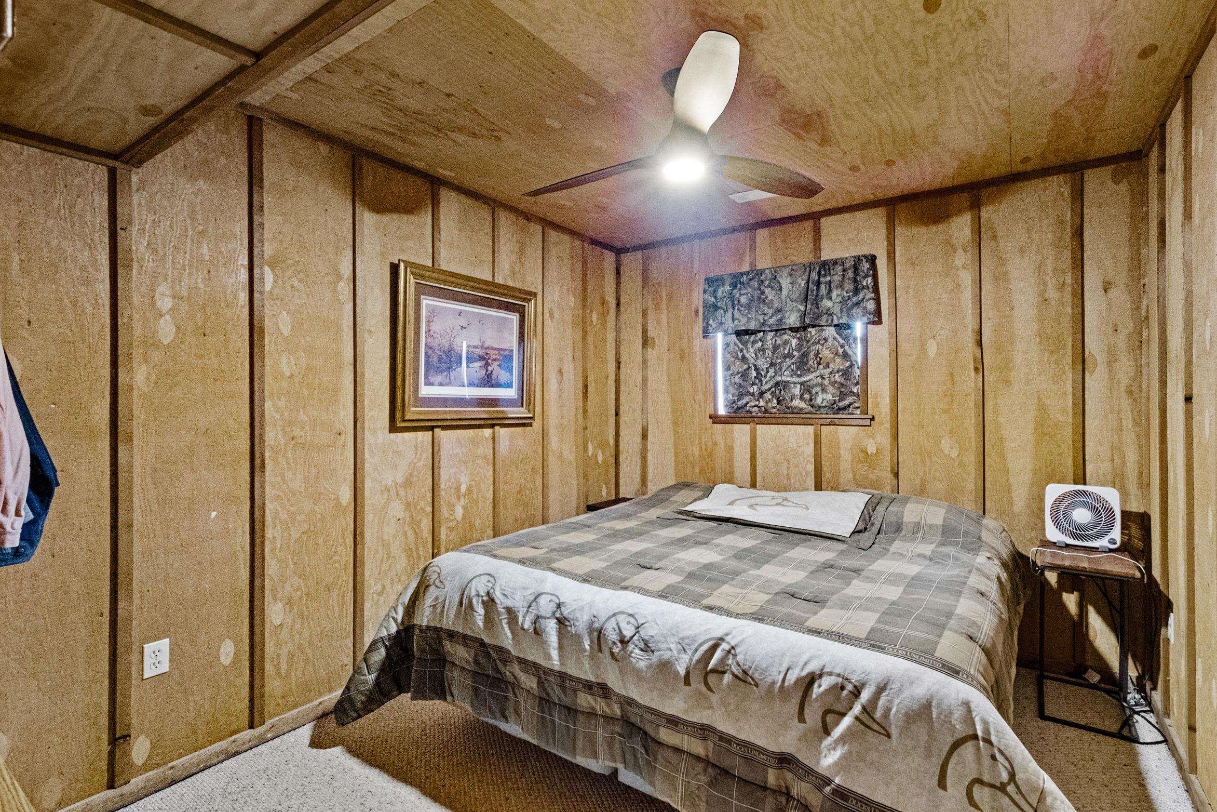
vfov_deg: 73.8
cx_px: 643
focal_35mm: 16
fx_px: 541
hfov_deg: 96.6
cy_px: 404
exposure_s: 1
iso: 1600
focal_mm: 10
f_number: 8
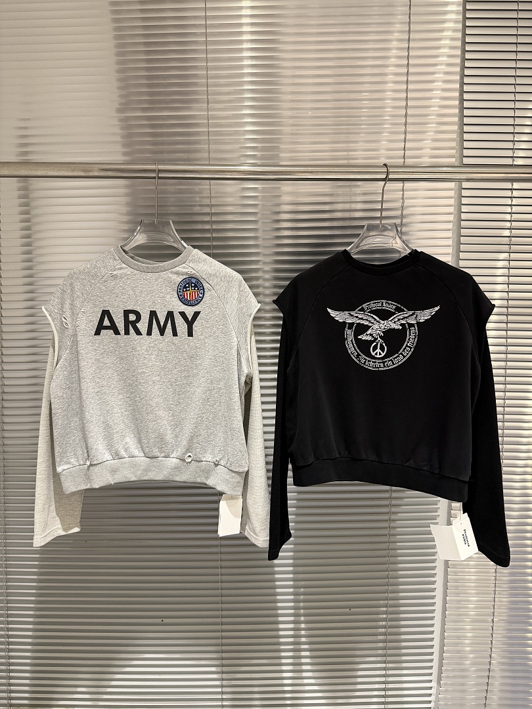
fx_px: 492
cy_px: 354
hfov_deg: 56.8
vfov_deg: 71.6
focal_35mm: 24
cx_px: 266
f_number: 1.78
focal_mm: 6.76
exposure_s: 1/50
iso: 250
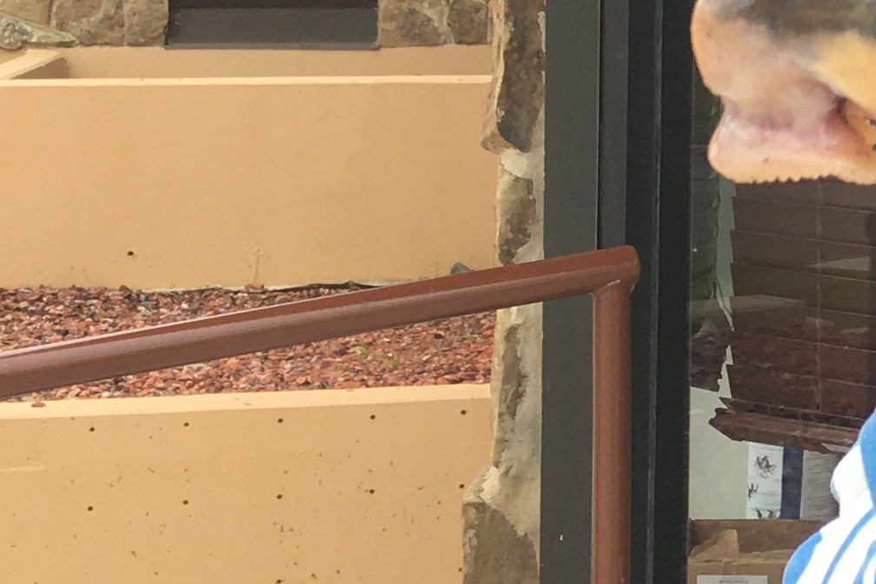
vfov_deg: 11.2
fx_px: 2944
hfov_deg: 14.7
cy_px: -63
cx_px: 1603
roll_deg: -0.8
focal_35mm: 121
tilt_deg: -2.2
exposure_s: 1/279
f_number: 2.2
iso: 25
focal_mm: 4.15
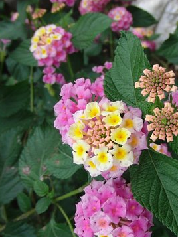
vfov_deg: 36.2
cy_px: 116
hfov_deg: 27.3
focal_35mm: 53
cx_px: 123
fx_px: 363
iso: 100
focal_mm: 6.42
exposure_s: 1/250
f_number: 3.6
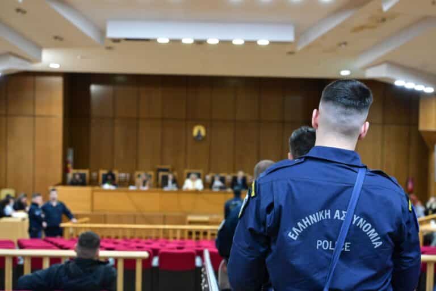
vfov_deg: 26.0
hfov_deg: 38.2
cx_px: 218
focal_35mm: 52
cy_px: 146
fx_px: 630
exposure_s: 1/200
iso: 8000
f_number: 4
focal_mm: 52
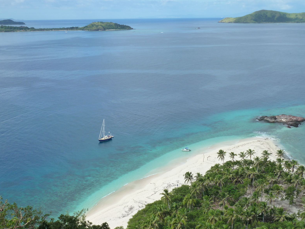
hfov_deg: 38.9
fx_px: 432
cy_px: 116
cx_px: 154
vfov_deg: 29.7
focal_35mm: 49
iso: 125
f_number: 4.5
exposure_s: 1/400
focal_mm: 7.9
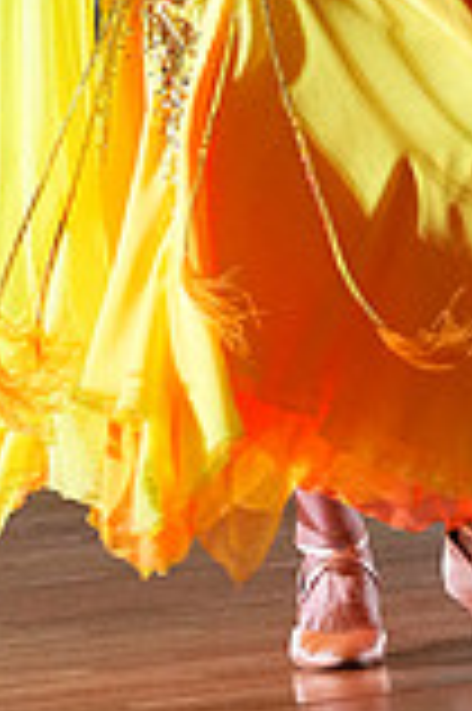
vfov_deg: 3.5
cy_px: -382
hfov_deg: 2.3
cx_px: 339
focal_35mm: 592
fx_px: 11667
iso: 6400
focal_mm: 161
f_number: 5
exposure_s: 1/400
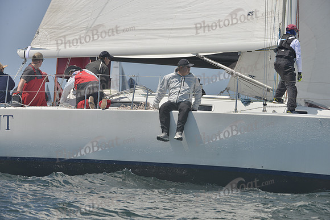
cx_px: 165
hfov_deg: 10.3
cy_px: 110
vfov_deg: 6.9
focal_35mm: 200
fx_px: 1834
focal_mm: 200
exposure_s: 1/800
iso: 280
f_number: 10
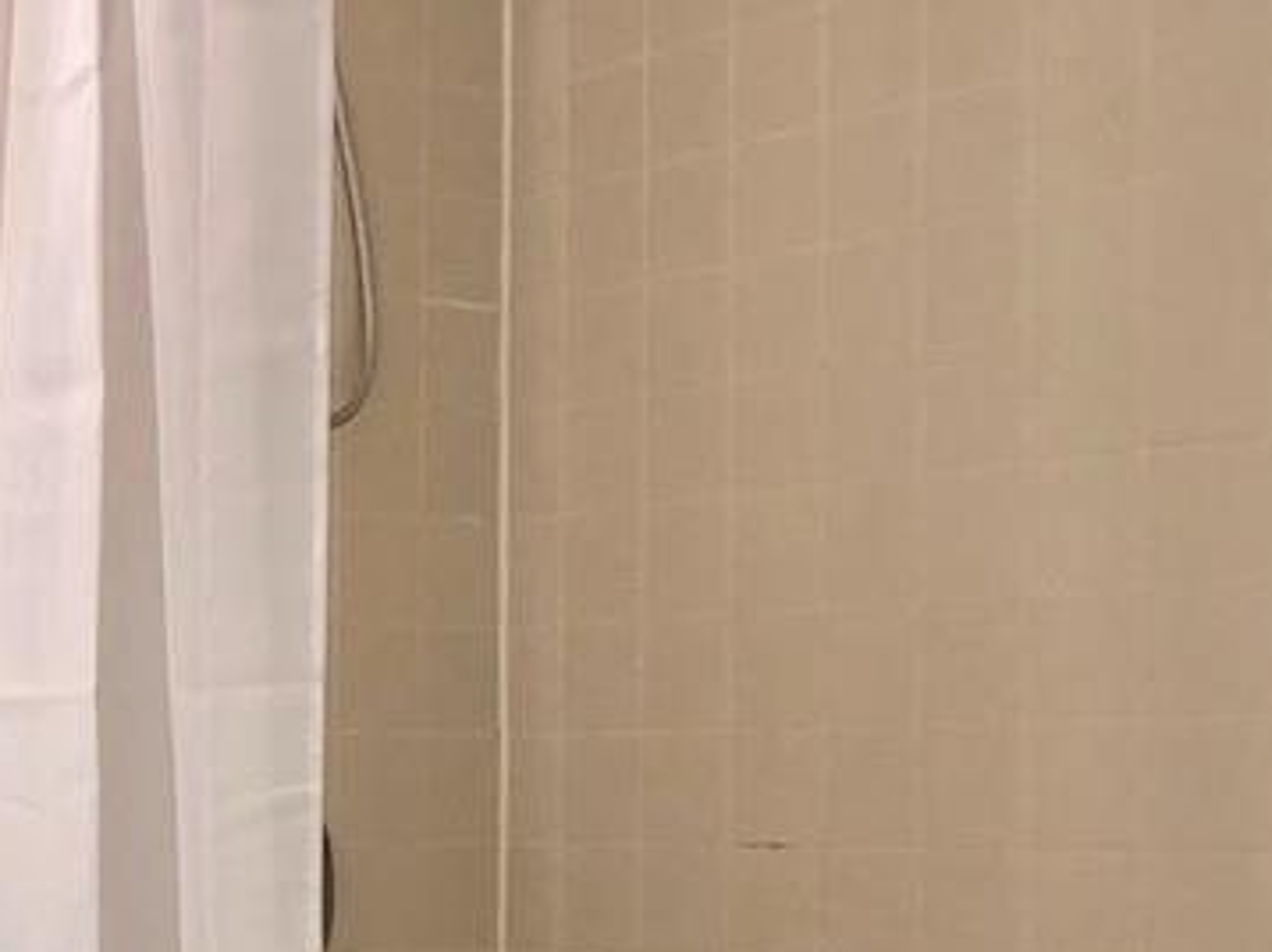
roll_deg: -1.5
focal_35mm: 80
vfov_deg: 18.2
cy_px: 822
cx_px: -323
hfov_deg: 22.2
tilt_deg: +0.3
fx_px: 2938
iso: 20
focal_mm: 3.99
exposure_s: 1/30
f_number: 1.8
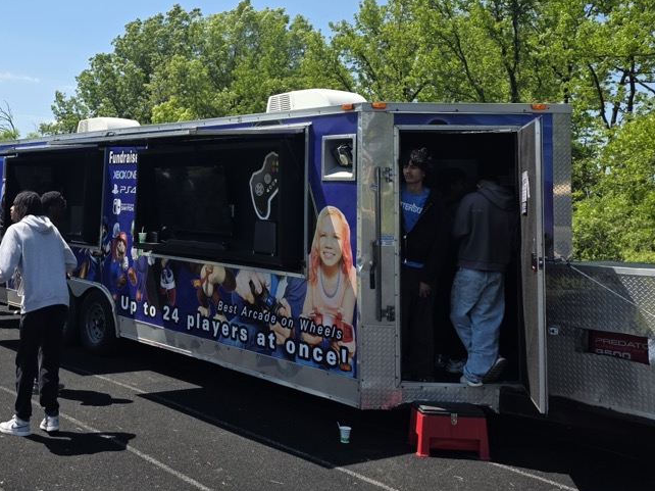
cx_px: 165
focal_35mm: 43
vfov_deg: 33.0
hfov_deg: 42.5
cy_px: 128
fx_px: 813
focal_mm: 6.3
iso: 80
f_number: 1.7
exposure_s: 1/4145
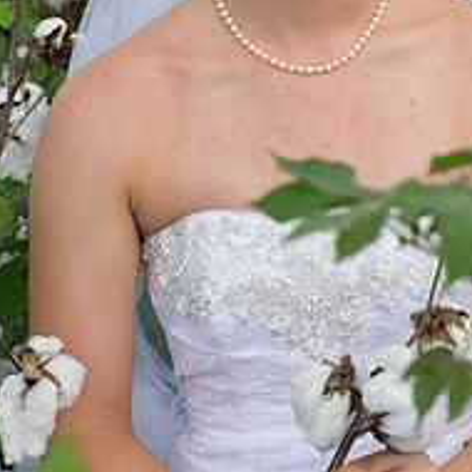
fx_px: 4026
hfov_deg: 6.7
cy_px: 159
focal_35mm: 261
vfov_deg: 6.7
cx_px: 344
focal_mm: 130
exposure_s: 1/160
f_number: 7.1
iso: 200
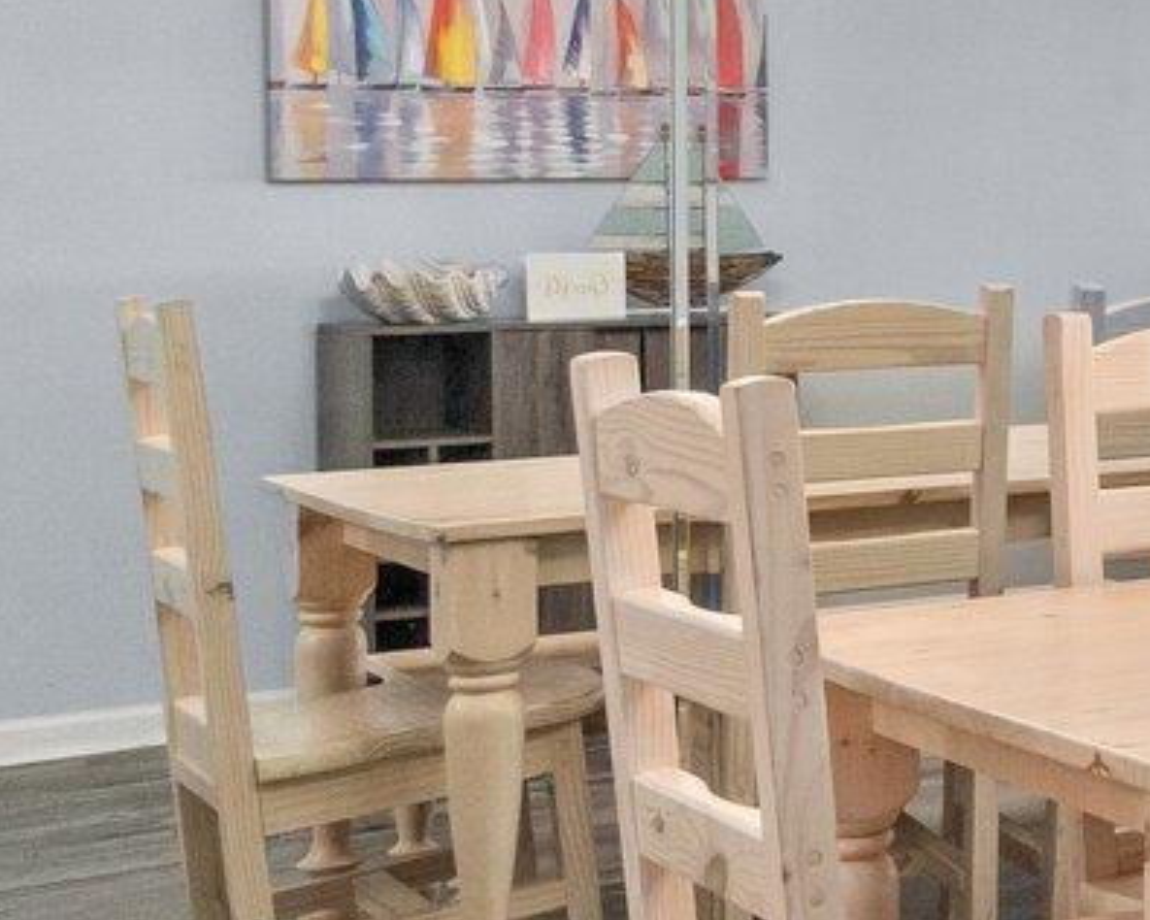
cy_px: 185
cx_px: 2117
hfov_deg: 19.2
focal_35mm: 73
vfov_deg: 20.7
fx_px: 2485
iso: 800
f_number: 8
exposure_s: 1/20
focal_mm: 10
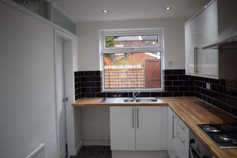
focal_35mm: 31
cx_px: 116
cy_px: 80
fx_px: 204
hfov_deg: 60.3
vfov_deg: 42.3
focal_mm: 20
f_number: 4
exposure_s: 1/80
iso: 400
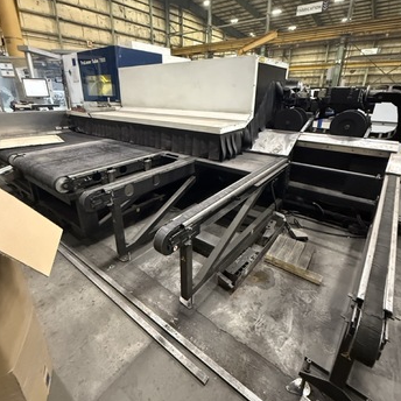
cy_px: 183
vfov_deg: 80.5
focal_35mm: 18
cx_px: 195
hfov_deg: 80.7
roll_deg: -0.9
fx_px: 236
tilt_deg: -19.9
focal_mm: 2.22
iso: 1250
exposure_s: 1/60
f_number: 2.2
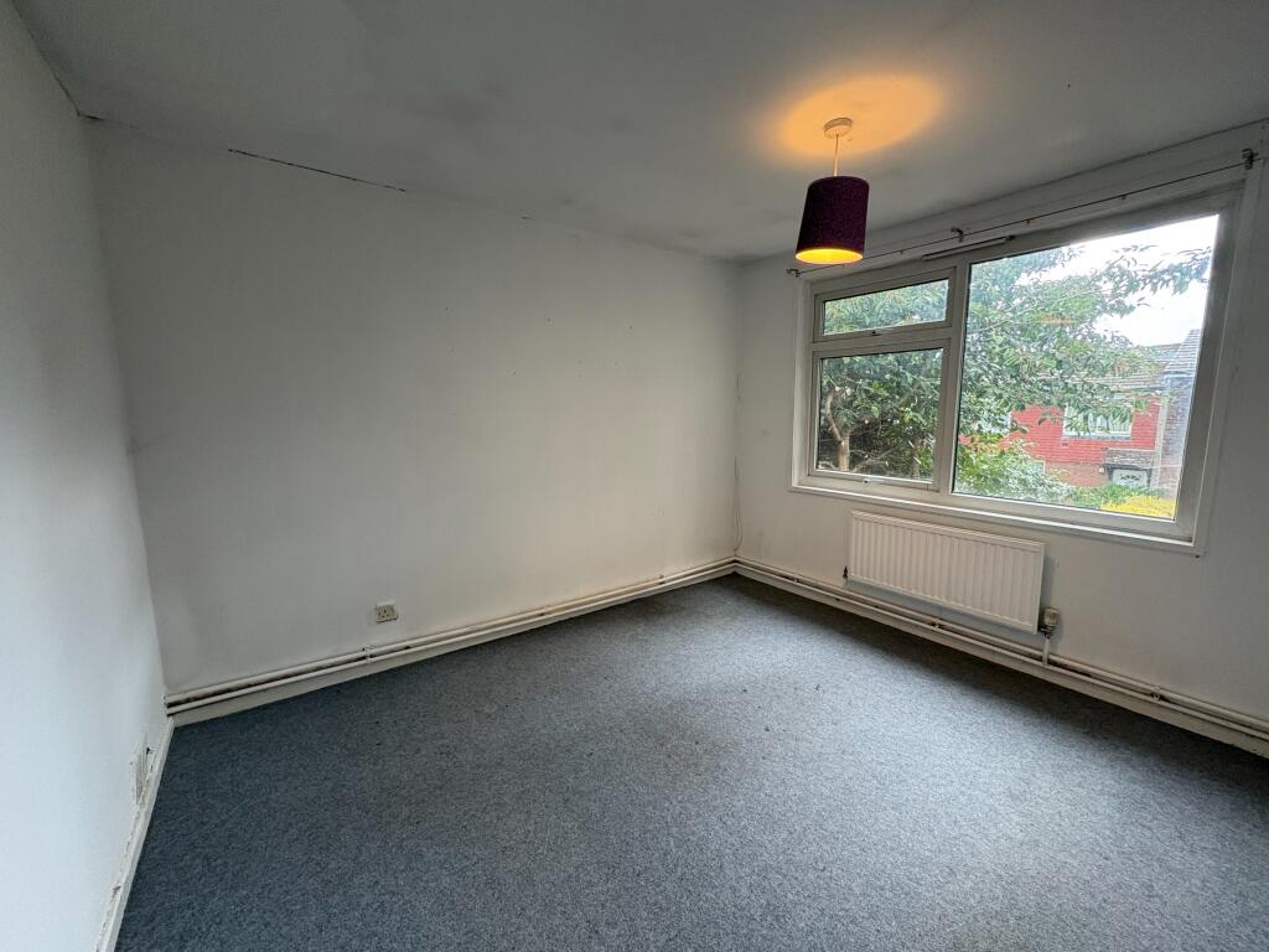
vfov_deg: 85.7
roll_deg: +1.1
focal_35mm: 14
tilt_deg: -7.1
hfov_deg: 102.1
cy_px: 476
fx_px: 513
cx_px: 634
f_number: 2.2
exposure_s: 1/99
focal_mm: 2.22
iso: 250
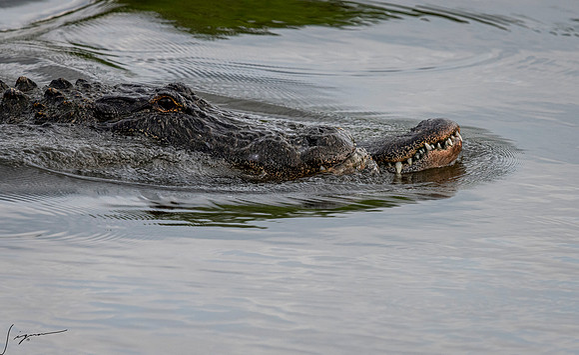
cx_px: 374
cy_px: 215
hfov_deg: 3.8
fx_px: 8721
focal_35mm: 556
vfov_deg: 2.3
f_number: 8
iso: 1100
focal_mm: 420
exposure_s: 1/2500
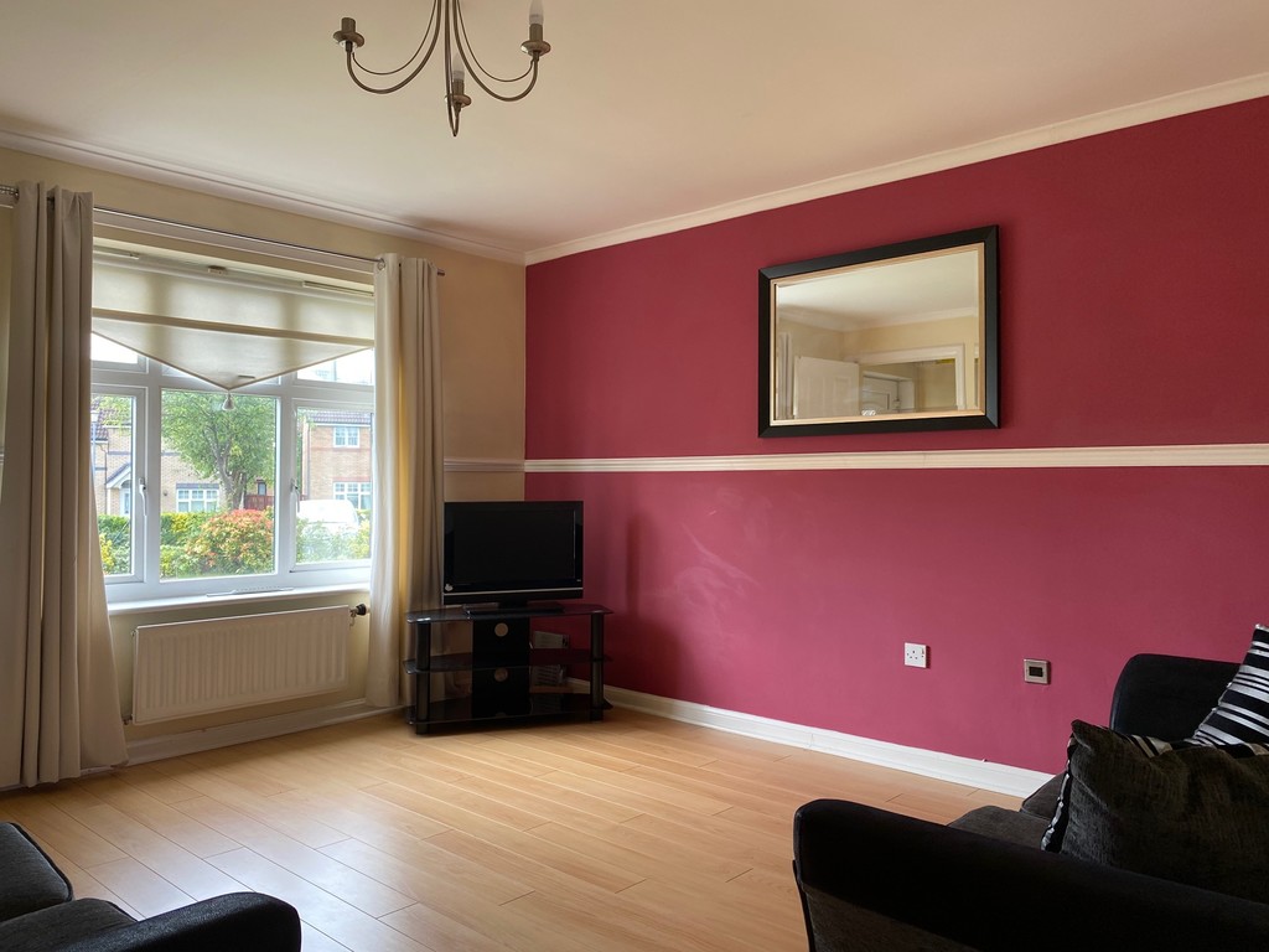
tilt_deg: +0.9
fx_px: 953
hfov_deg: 67.3
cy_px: 476
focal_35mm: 26
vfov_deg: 53.1
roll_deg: -0.5
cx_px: 634
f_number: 1.8
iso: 64
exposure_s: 1/121
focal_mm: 4.25
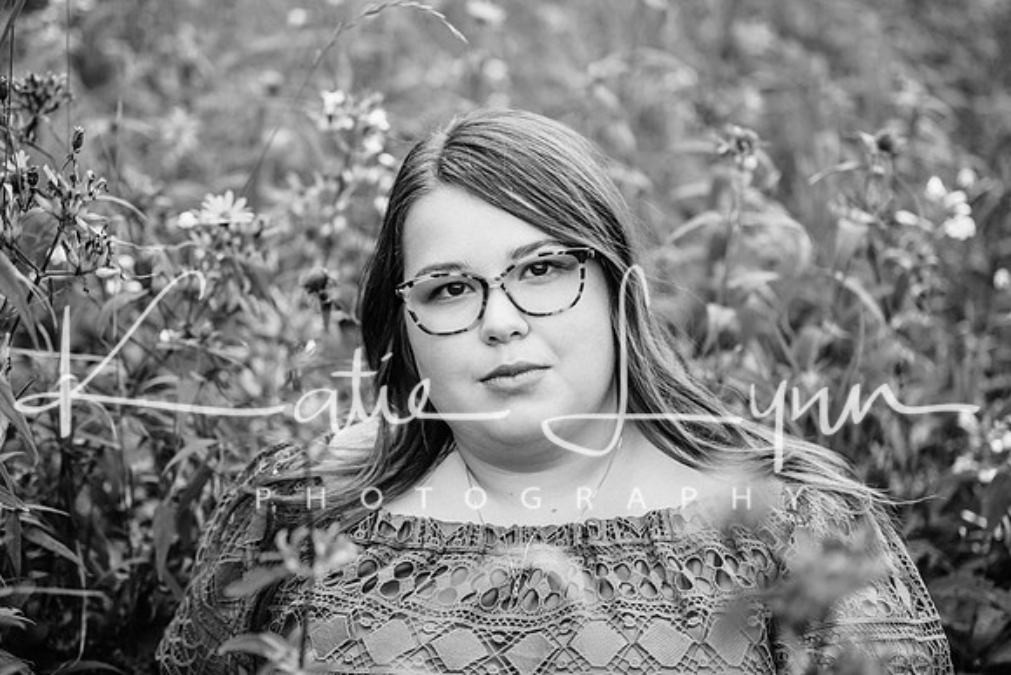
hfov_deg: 28.8
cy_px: 338
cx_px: 506
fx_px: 1966
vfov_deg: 19.5
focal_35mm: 70
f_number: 2.8
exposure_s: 1/250
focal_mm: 70
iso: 320
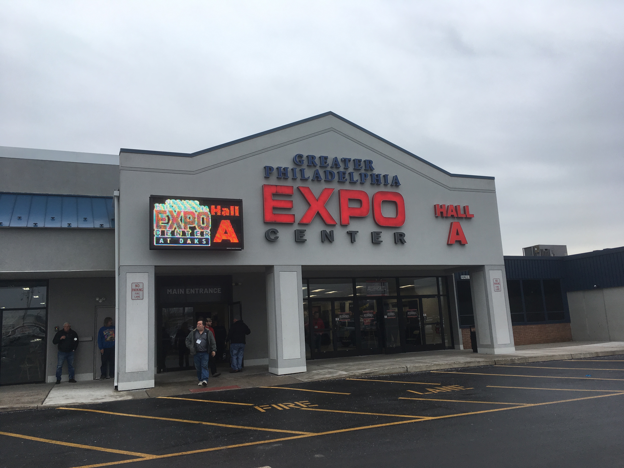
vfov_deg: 48.2
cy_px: 234
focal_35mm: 29
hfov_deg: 61.7
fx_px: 523
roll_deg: +3.1
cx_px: 312
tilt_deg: +9.9
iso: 25
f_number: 2.2
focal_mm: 4.15
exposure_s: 1/427
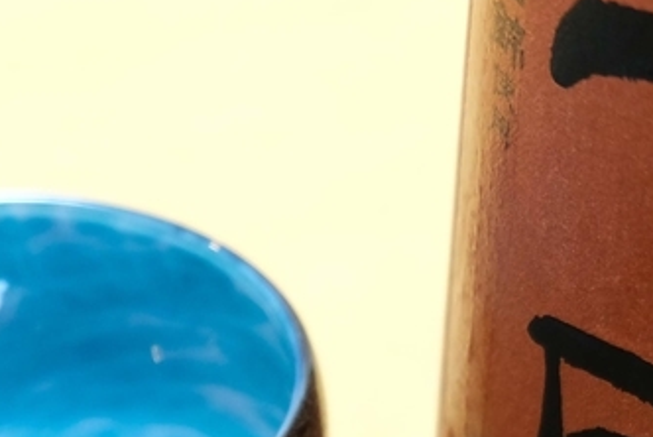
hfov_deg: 15.6
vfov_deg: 10.1
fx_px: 2360
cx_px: 132
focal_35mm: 130
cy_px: 734
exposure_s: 1/34
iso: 1600
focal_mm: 24.3
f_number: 3.2
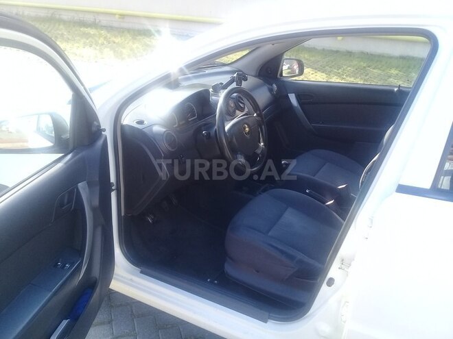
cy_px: 170
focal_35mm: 31
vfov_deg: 45.4
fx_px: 406
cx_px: 226
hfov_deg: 58.4
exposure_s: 1/150
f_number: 2.2
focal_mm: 3.3
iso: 50
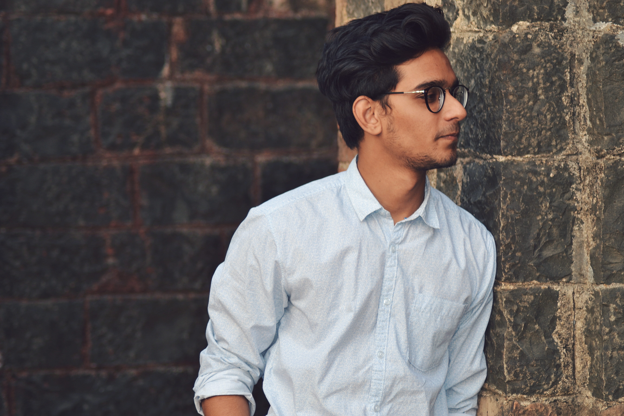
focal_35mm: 138
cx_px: 312
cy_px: 208
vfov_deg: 9.9
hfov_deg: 14.9
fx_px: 2392
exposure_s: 1/60
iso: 100
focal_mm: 92
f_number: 4
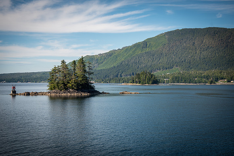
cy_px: 78
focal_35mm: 52
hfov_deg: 38.2
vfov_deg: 26.0
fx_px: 338
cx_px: 117
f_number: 4
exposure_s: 1/500
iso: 100
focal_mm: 52
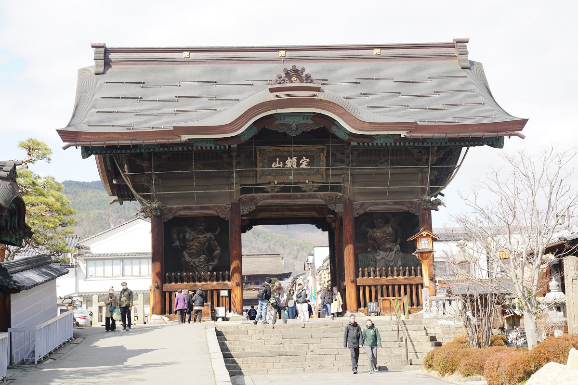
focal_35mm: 61
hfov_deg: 32.9
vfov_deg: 22.3
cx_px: 289
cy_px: 192
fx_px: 979
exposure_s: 1/125
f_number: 5.6
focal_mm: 61
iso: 100
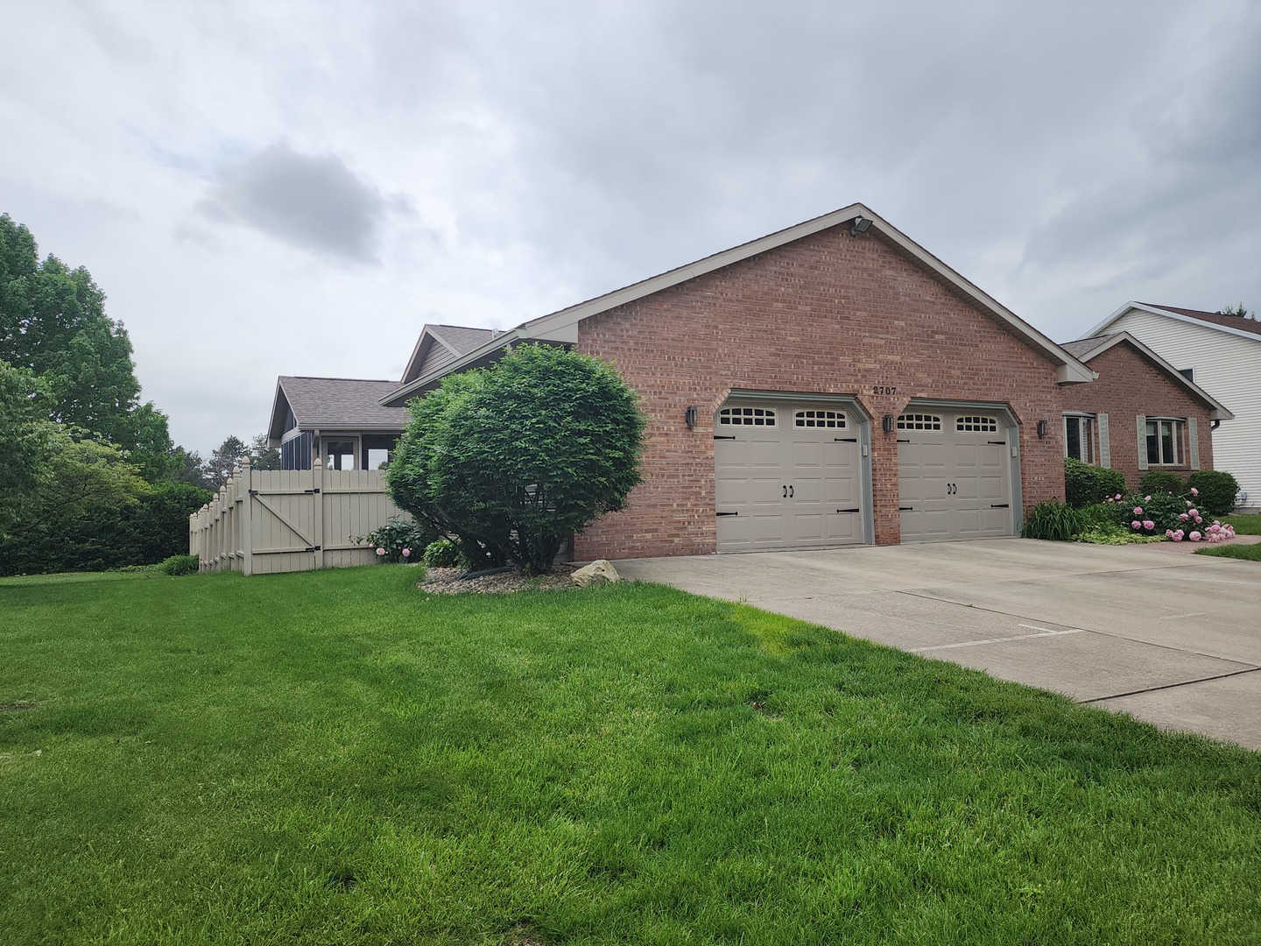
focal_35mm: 23
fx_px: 838
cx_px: 630
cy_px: 473
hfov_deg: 73.9
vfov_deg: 58.9
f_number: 1.8
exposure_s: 1/836
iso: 12
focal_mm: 6.4
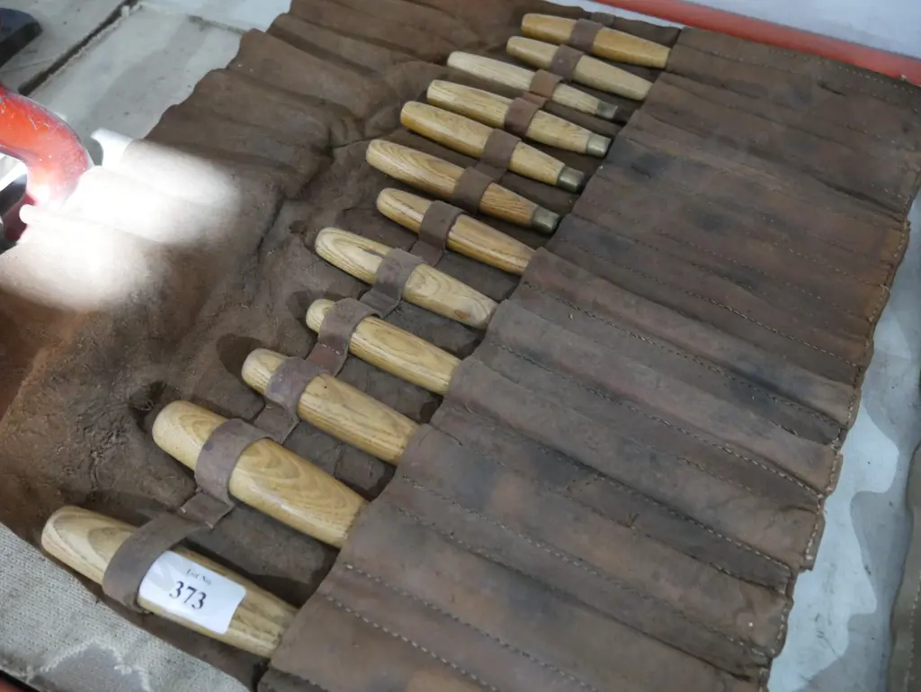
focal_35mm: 28
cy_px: 346
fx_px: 745
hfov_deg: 63.4
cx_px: 460
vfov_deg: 49.8
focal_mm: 14
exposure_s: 1/20
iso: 3200
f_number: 3.5
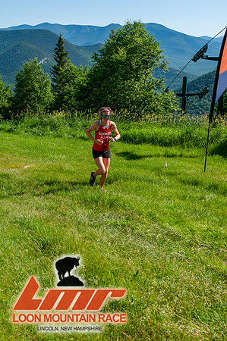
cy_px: 170
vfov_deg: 38.9
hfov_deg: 26.4
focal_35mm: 51
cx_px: 114
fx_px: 483
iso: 200
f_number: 8
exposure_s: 1/400
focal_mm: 34
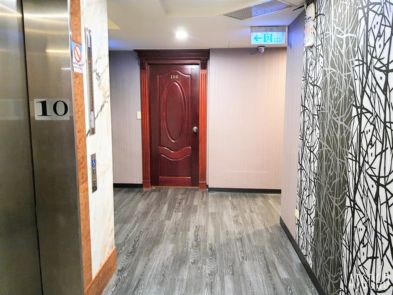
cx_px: 196
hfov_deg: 67.3
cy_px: 148
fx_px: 295
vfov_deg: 53.1
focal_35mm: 26
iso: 640
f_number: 1.7
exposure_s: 1/40
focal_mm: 4.32
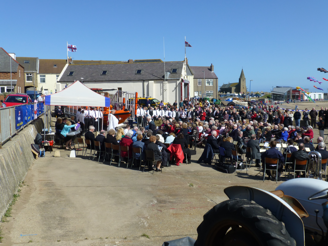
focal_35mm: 39
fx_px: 370
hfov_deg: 47.9
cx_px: 164
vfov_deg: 36.8
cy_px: 123
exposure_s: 1/1300
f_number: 3.9
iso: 100
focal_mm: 6.9
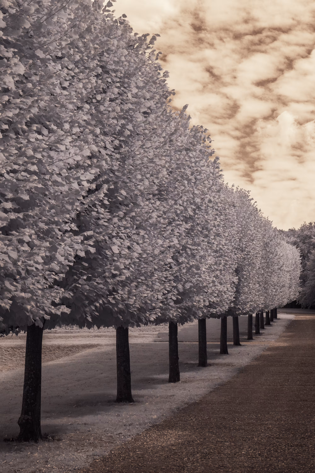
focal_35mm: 70
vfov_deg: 28.8
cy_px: 236
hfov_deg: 19.5
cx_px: 158
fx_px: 919
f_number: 16
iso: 500
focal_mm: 70
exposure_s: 1/250
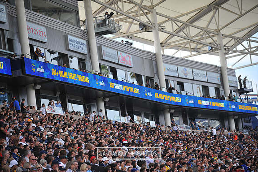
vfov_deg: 10.1
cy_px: 86
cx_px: 129
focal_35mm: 136
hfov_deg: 15.1
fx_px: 975
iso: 280
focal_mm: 135
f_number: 2.8
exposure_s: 1/1250
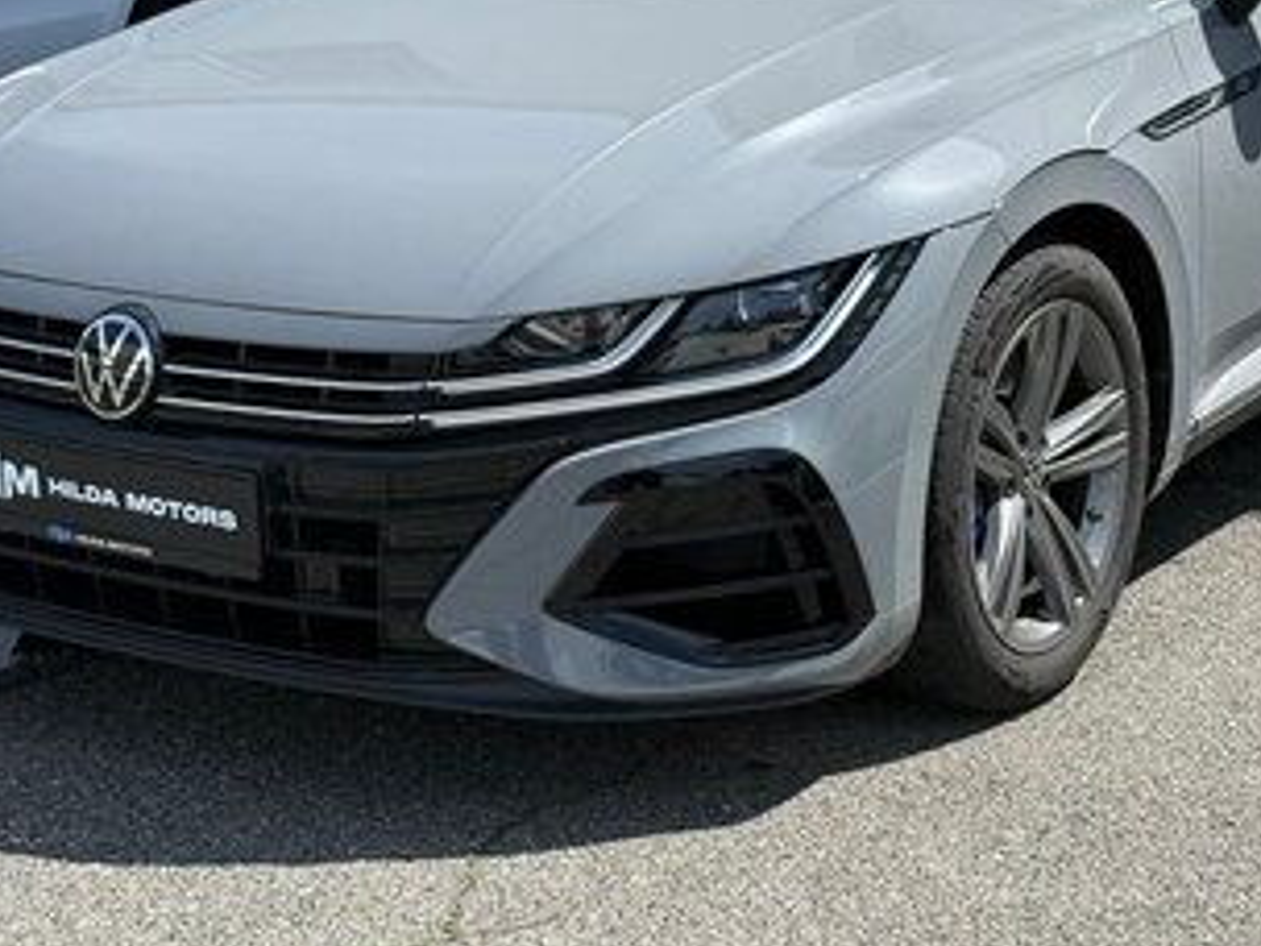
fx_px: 2805
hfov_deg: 25.3
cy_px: 336
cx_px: 772
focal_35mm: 77
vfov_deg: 19.1
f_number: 1.78
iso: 80
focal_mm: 6.76
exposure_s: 1/3704
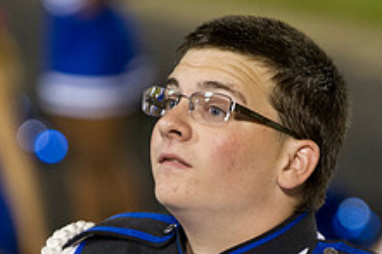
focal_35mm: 577
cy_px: 285
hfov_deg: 3.6
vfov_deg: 2.4
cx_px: 204
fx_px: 6118
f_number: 4
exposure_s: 1/125
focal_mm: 220
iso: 4000
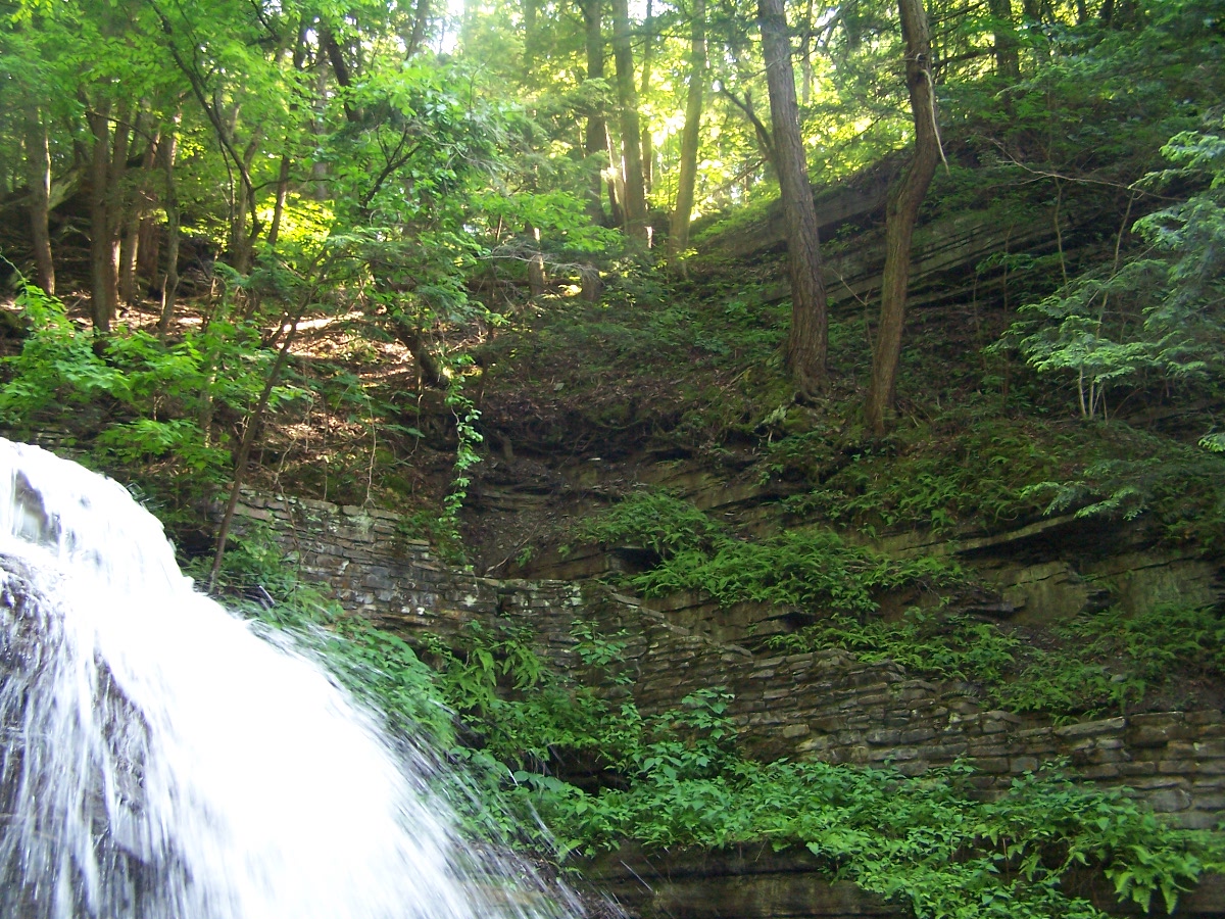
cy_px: 460
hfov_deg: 49.0
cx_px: 612
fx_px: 1345
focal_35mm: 38
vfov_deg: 37.7
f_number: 2.8
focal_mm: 6.3
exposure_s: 1/30
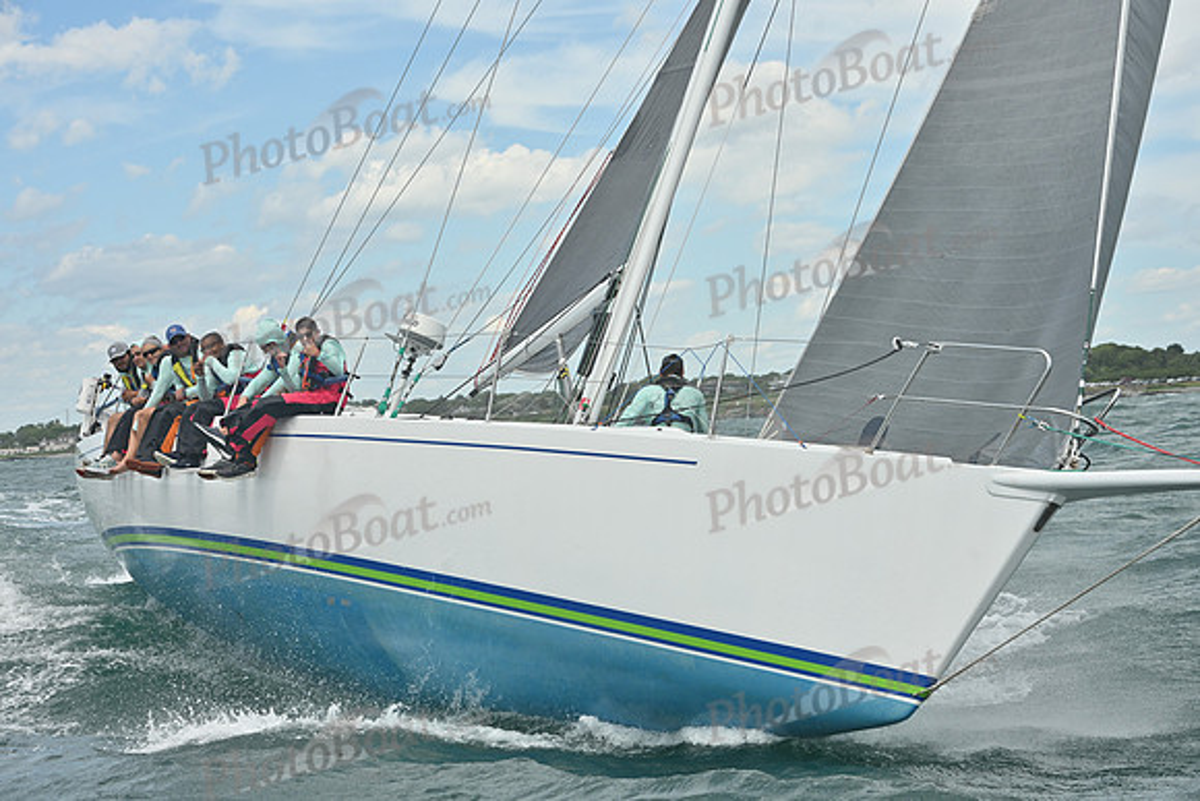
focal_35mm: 80
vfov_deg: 17.1
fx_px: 2667
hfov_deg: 25.4
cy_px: 400
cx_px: 600
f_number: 9
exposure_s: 1/1250
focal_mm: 80
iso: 250
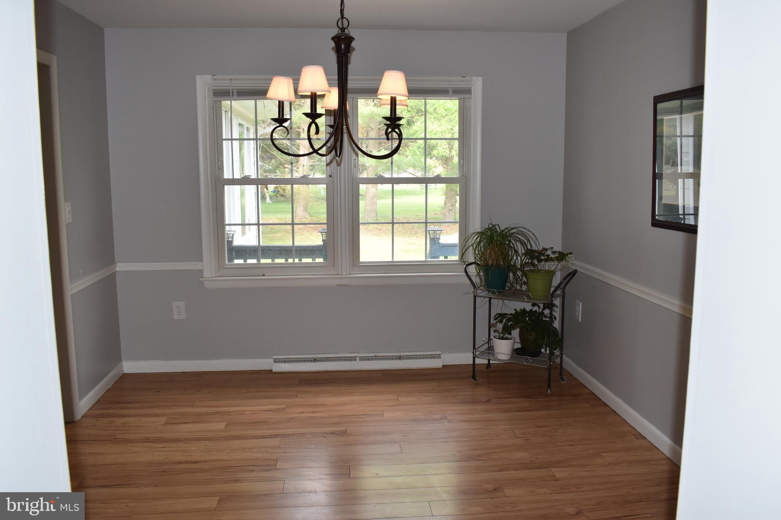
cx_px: 390
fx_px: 651
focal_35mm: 30
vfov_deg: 43.6
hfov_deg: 61.9
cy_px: 260
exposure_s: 1/125
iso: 720
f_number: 5.6
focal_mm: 20
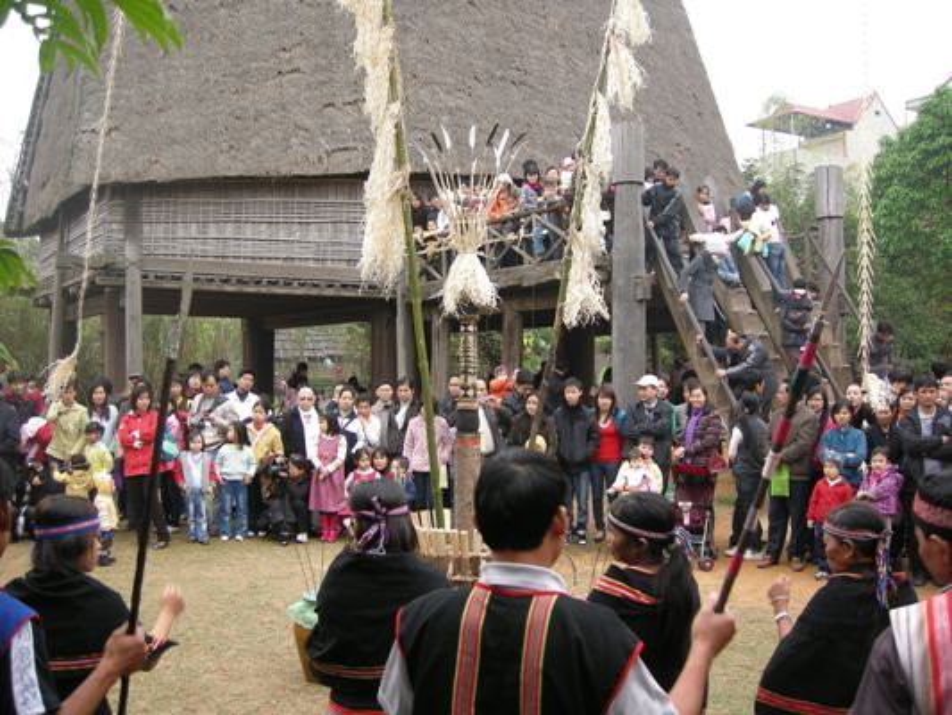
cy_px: 358
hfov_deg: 51.3
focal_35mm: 36
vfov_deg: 39.7
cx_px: 476
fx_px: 990
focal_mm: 7.5
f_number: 2.7
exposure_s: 1/51.4
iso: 72
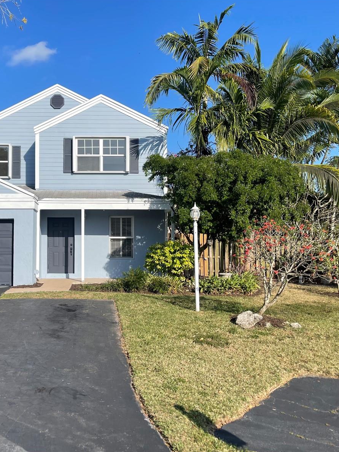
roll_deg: -0.1
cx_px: 94
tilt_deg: +2.6
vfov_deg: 52.6
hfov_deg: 39.8
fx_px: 457
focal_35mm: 35
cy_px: 224
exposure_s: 1/3922
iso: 32
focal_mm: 5.1
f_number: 1.6
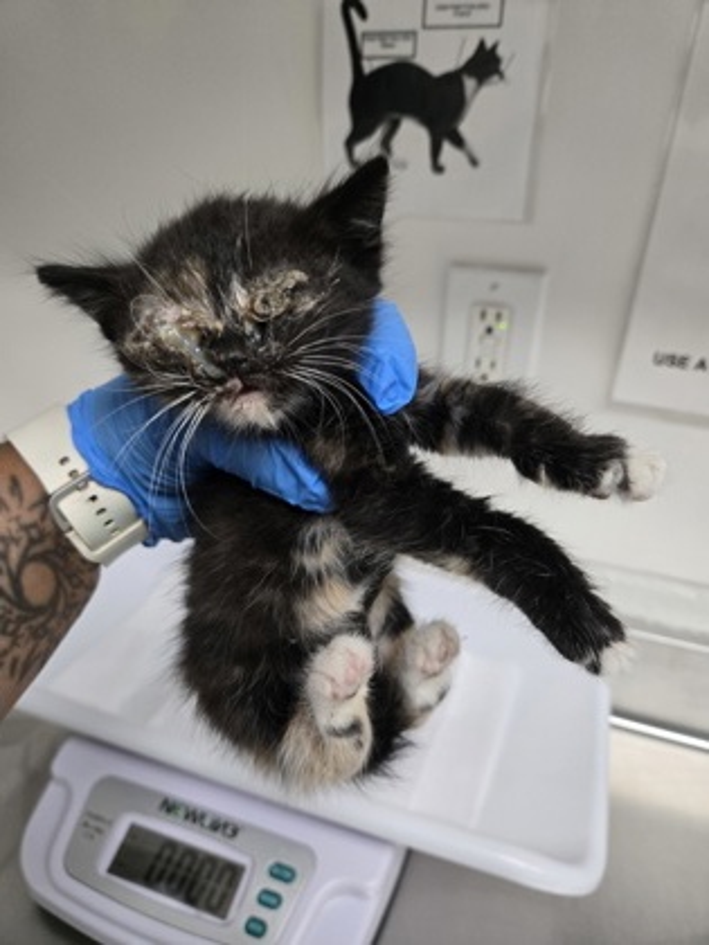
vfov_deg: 73.9
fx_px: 628
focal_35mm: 23
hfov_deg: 58.9
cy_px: 472
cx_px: 354
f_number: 1.8
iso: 320
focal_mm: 5.4
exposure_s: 1/120
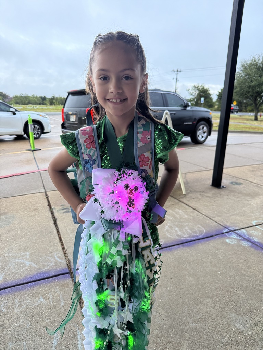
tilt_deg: -16.3
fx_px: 243
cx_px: 132
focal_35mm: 24
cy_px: 175
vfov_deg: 71.6
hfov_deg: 56.8
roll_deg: -0.6
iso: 250
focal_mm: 6.76
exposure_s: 1/60
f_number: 1.78
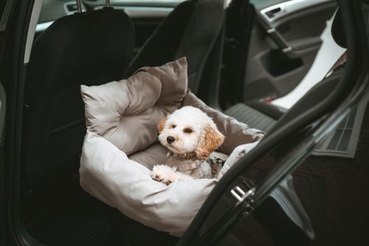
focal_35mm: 50
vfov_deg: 27.0
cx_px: 184
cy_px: 123
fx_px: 512
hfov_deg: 39.6
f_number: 2
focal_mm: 50
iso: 200
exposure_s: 1/1250
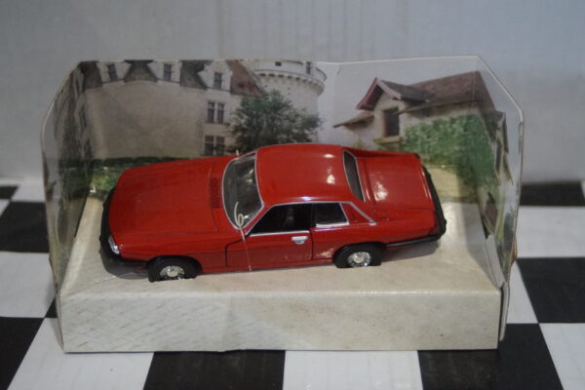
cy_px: 195
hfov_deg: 37.9
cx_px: 292
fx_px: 853
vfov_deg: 25.8
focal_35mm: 52
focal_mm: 35
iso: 3200
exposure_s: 1/160
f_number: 4
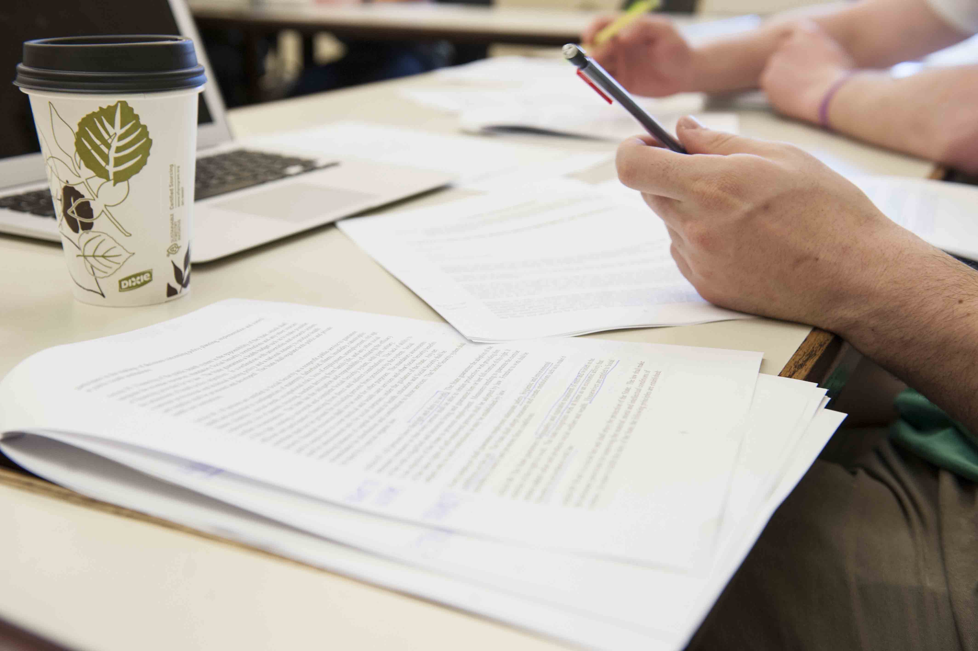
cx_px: 489
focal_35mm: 45
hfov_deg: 43.6
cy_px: 326
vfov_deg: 29.8
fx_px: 1222
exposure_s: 1/60
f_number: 4.5
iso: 800
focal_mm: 45
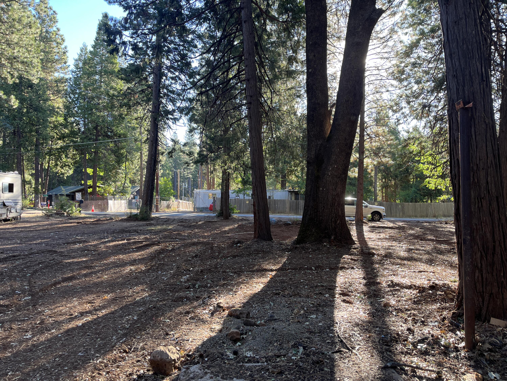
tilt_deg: +2.1
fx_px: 381
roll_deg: +0.5
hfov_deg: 67.3
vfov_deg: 53.1
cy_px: 190
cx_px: 254
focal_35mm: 26
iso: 50
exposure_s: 1/149
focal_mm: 5.1
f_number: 1.6
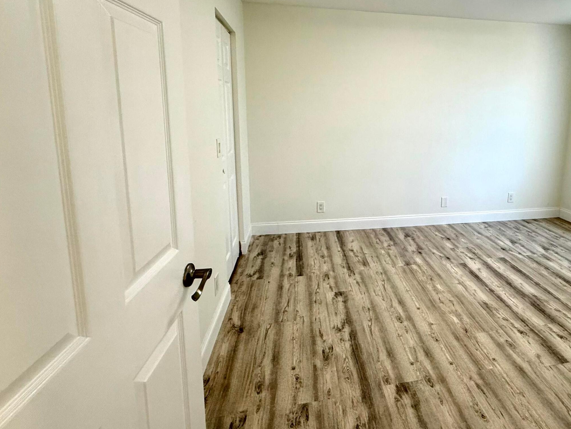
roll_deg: -0.8
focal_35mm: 20
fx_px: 330
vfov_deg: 64.8
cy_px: 154
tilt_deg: -8.0
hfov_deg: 79.9
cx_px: 365
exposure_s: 1/120
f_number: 2.2
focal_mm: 2.22
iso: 160
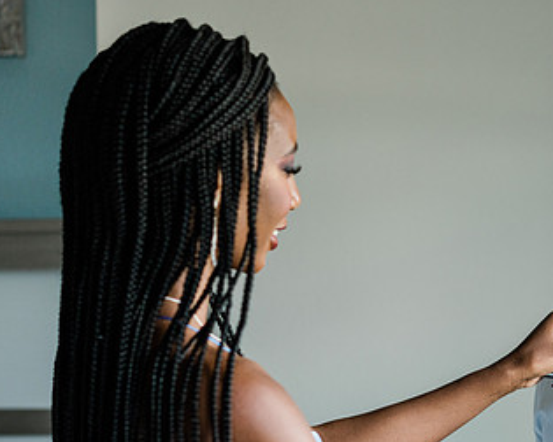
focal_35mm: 95
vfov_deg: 16.1
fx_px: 1555
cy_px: 338
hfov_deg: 19.9
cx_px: 456
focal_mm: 55
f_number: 2.8
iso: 800
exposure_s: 1/200
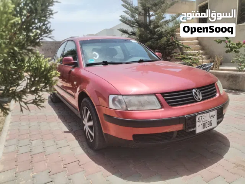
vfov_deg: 53.1
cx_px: 122
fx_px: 184
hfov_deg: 67.3
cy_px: 92
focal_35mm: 26
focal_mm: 4.75
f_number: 1.8
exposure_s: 1/823
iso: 100
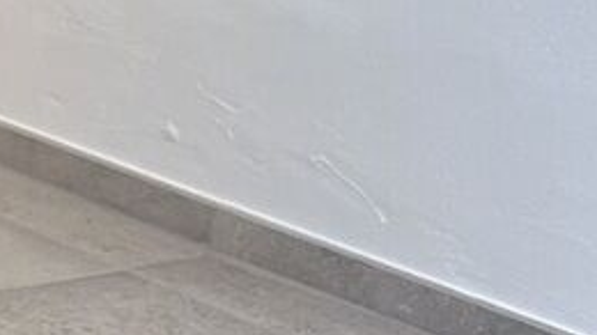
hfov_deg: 9.4
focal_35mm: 186
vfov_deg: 6.5
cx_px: -1112
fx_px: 2943
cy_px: -115
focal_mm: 5.7
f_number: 1.5
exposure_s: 1/98
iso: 64
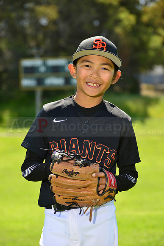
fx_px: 1093
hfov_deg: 8.6
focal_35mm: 160
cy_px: 123
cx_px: 82
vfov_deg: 12.8
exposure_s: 1/250
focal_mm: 160
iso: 200
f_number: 8
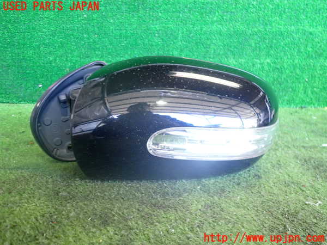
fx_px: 283
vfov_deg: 46.8
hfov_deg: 60.0
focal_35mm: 30
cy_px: 122
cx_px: 164
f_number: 2.3
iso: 250
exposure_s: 1/30
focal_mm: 5.4
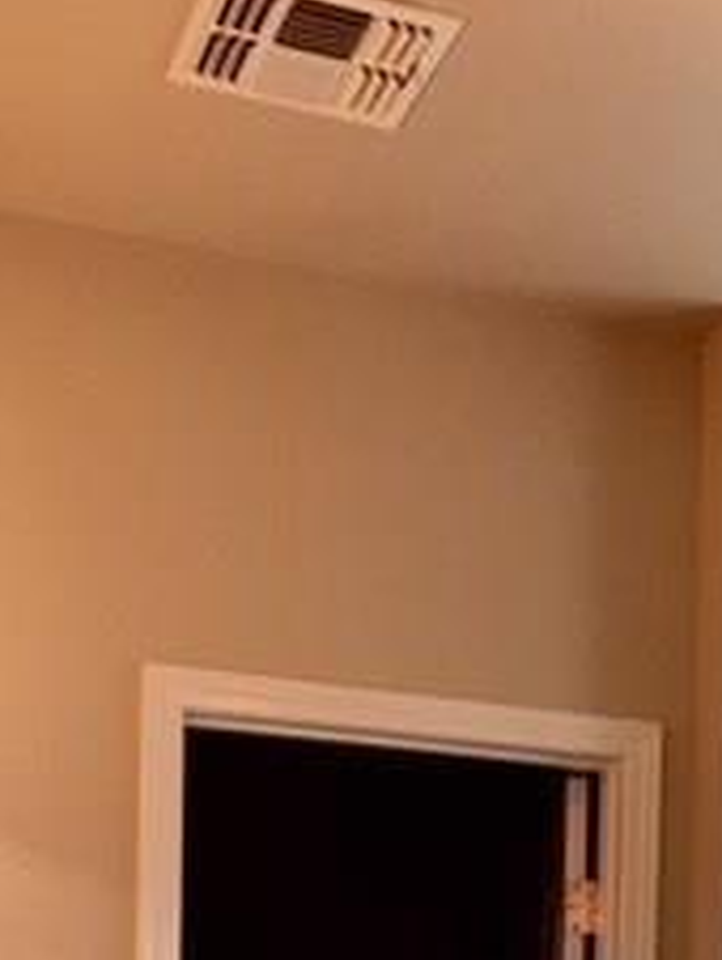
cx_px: 675
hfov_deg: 17.7
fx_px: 2276
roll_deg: -1.3
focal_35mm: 82
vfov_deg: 21.1
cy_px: 1317
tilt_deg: -1.8
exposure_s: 1/30
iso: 32
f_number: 2.2
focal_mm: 4.15
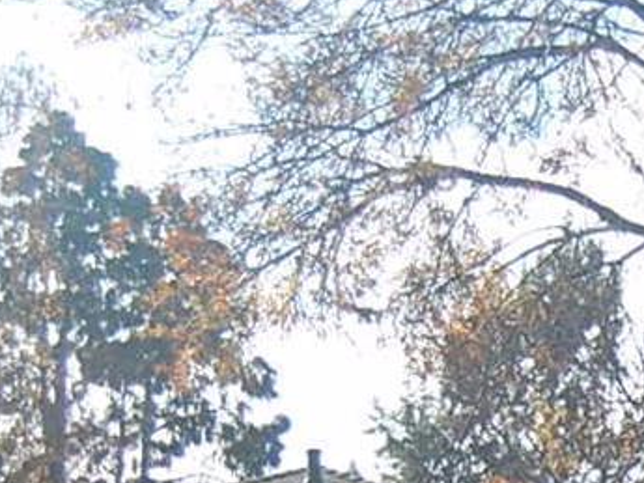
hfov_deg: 13.1
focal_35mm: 144
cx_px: 909
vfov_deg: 10.1
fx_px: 2682
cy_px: 667
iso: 400
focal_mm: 23
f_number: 4
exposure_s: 1/500
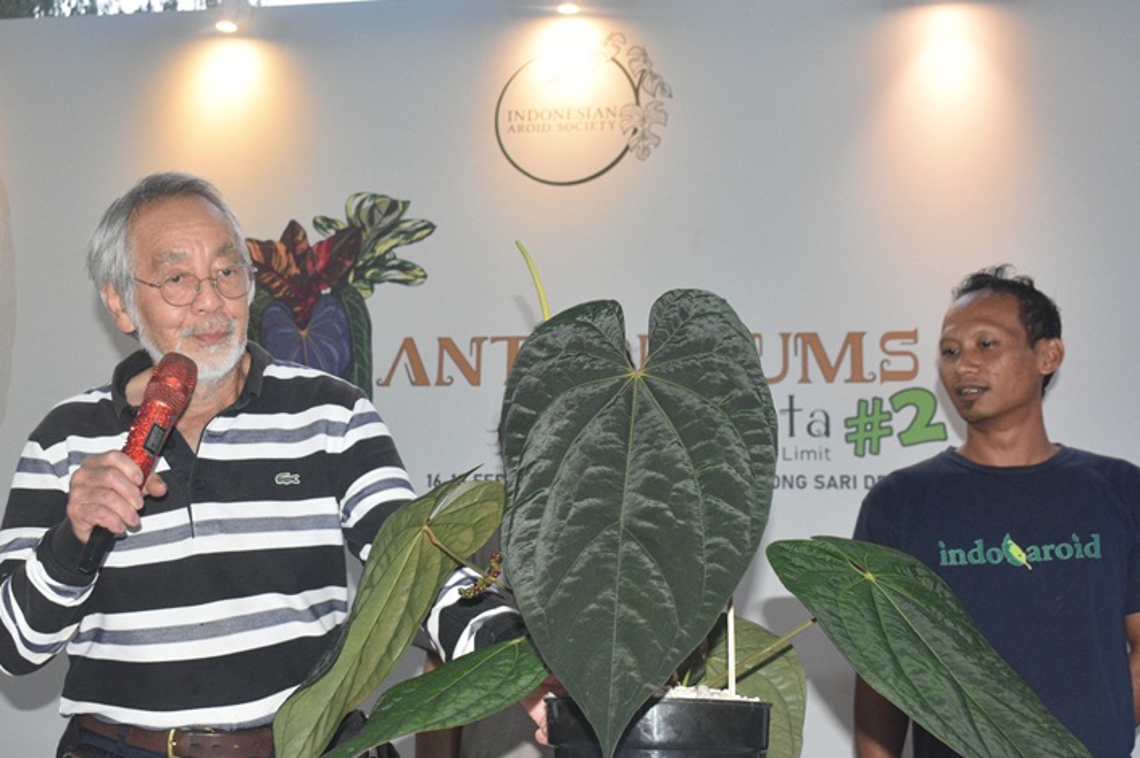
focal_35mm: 47
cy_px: 412
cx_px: 501
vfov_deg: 28.6
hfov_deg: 41.9
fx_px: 1487
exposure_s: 1/60
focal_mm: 26
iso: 1250
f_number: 5.6
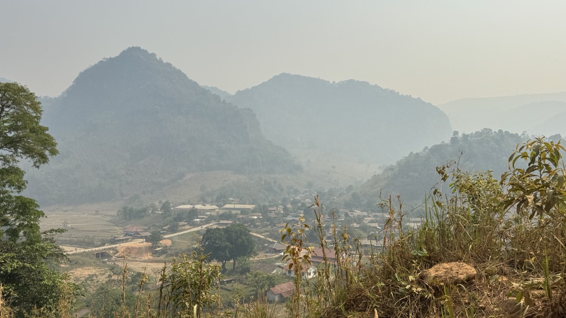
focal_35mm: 30
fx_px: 450
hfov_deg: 64.2
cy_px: 167
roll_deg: +2.3
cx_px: 301
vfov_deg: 38.9
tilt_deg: +1.9
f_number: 1.78
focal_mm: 6.76
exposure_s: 1/7092
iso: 80
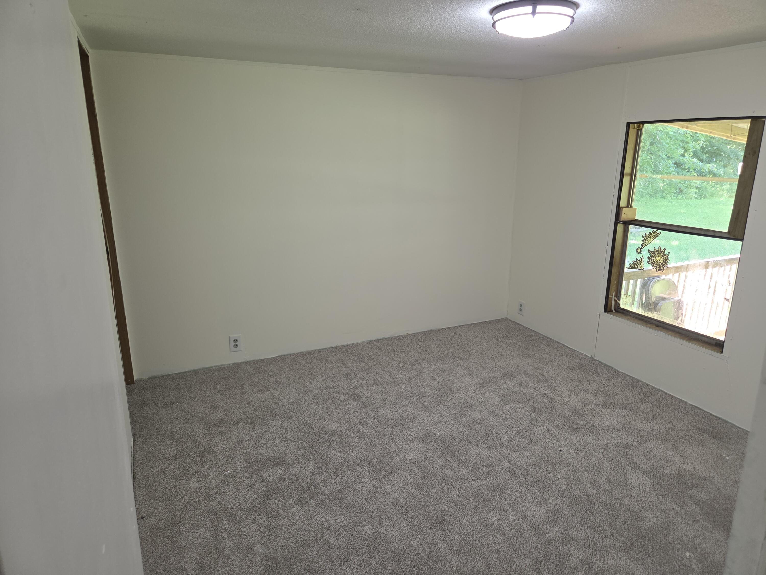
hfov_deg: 73.9
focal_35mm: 23
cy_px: 288
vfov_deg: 58.9
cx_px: 383
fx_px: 509
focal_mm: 5.4
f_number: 1.8
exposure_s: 1/120
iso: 125
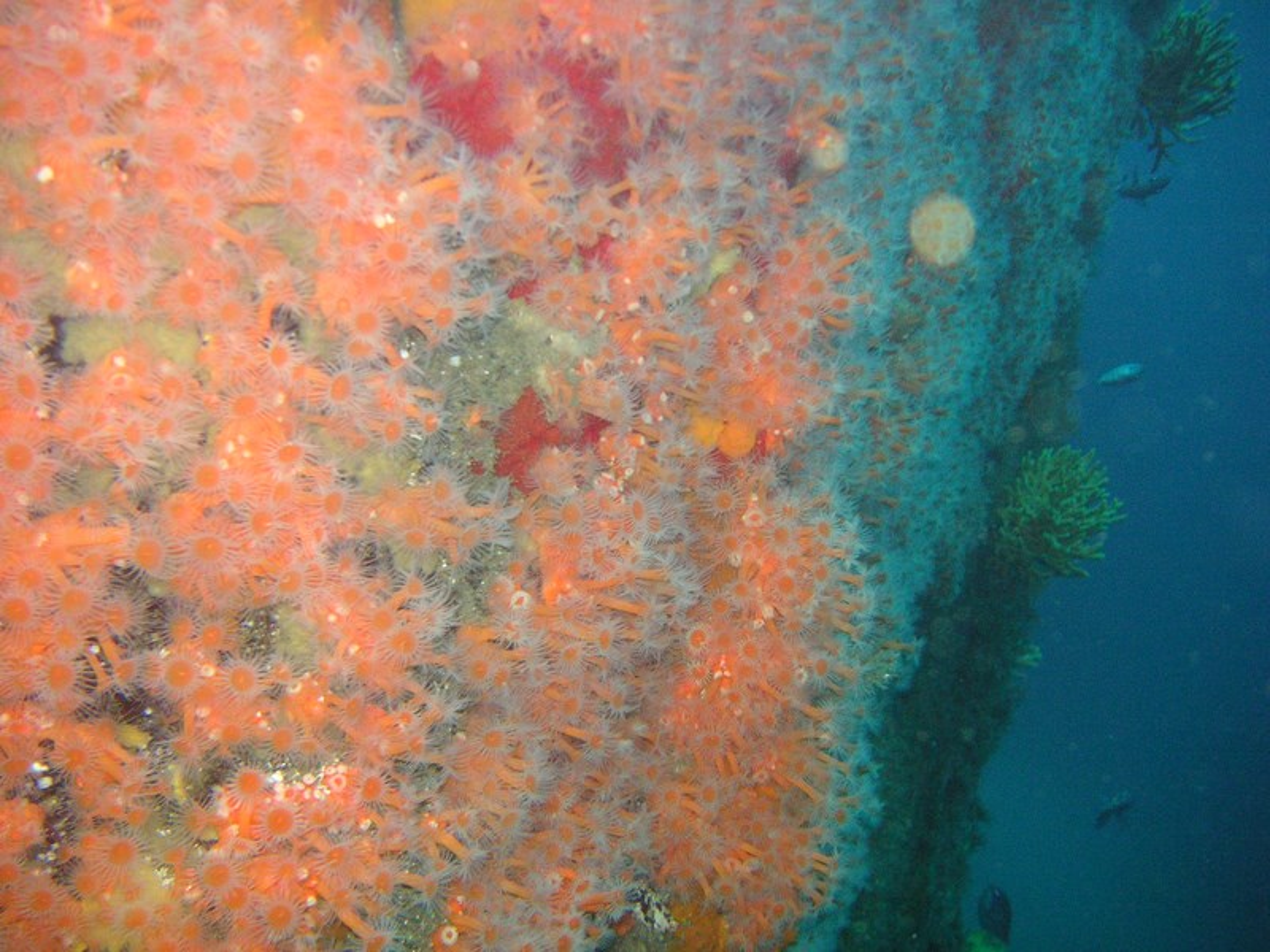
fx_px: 1357
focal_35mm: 37
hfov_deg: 50.1
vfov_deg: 38.7
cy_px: 476
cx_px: 635
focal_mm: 6.1
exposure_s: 1/45
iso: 160
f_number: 2.8
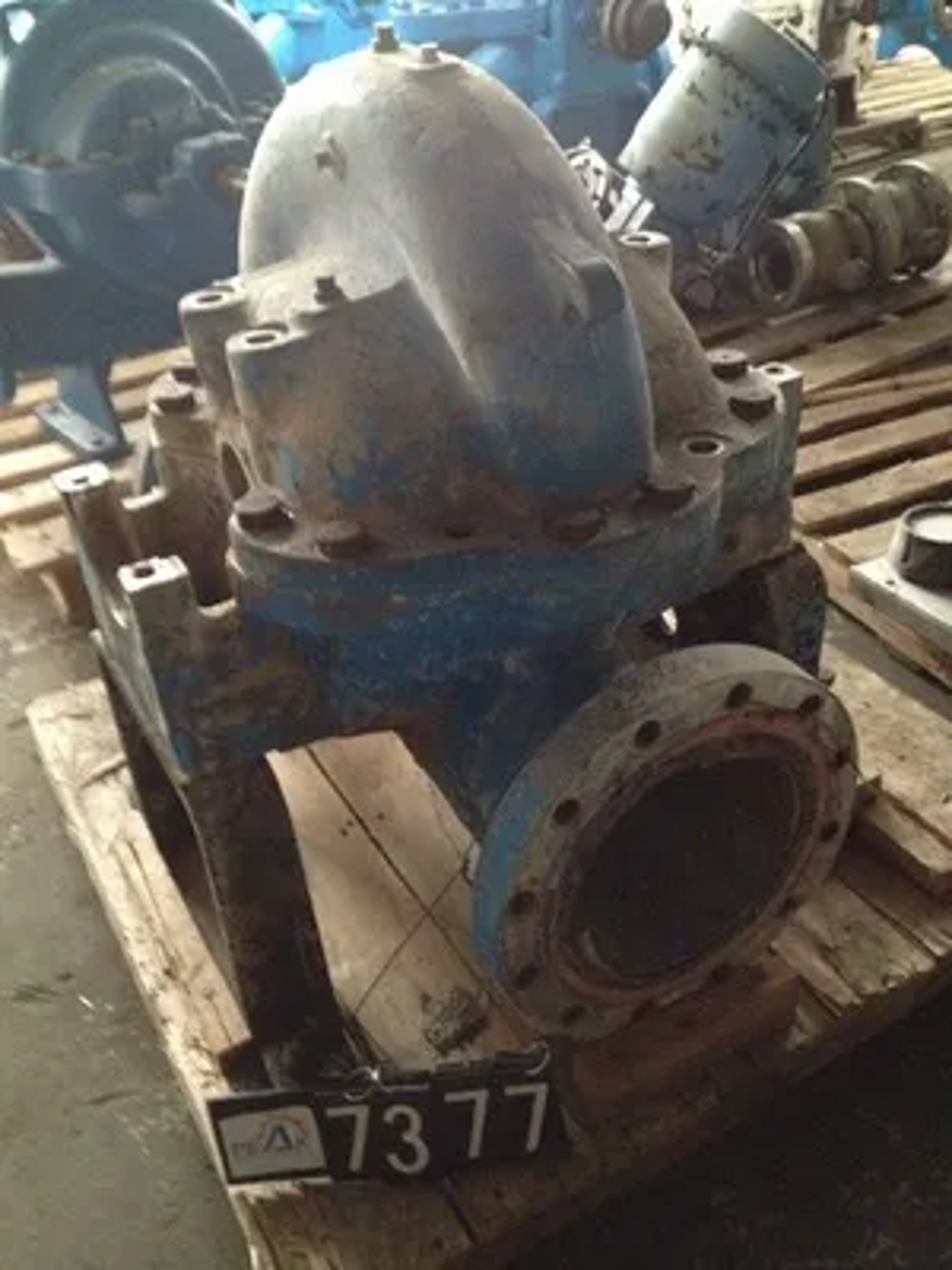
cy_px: 635
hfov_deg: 40.7
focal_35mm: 35
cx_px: 476
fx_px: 1283
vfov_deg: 52.6
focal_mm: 4.28
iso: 800
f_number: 2.4
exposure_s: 1/15
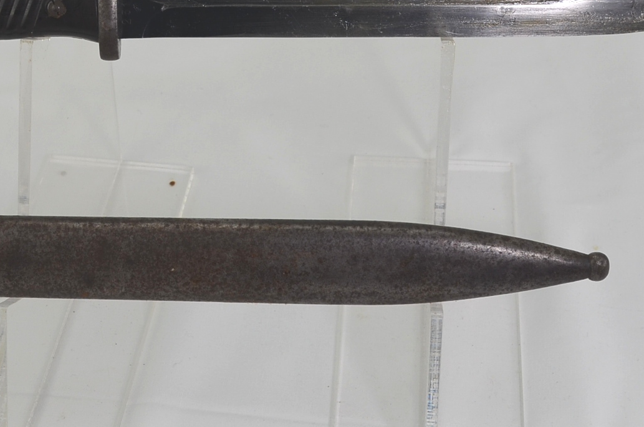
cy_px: 42
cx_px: 213
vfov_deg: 14.5
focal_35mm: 93
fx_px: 1660
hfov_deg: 21.9
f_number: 6.3
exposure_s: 1/160
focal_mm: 26
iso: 200
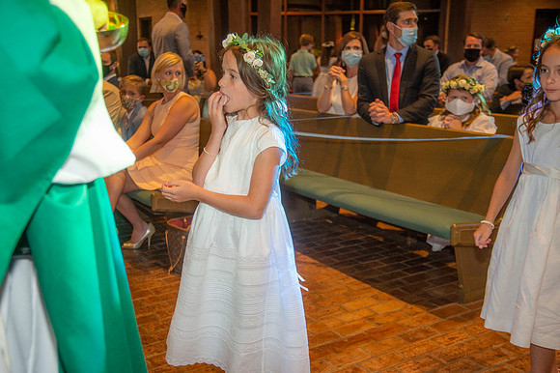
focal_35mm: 42
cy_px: 186
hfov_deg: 46.4
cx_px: 280
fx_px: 653
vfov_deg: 31.9
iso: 1600
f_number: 5
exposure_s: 1/200
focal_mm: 42
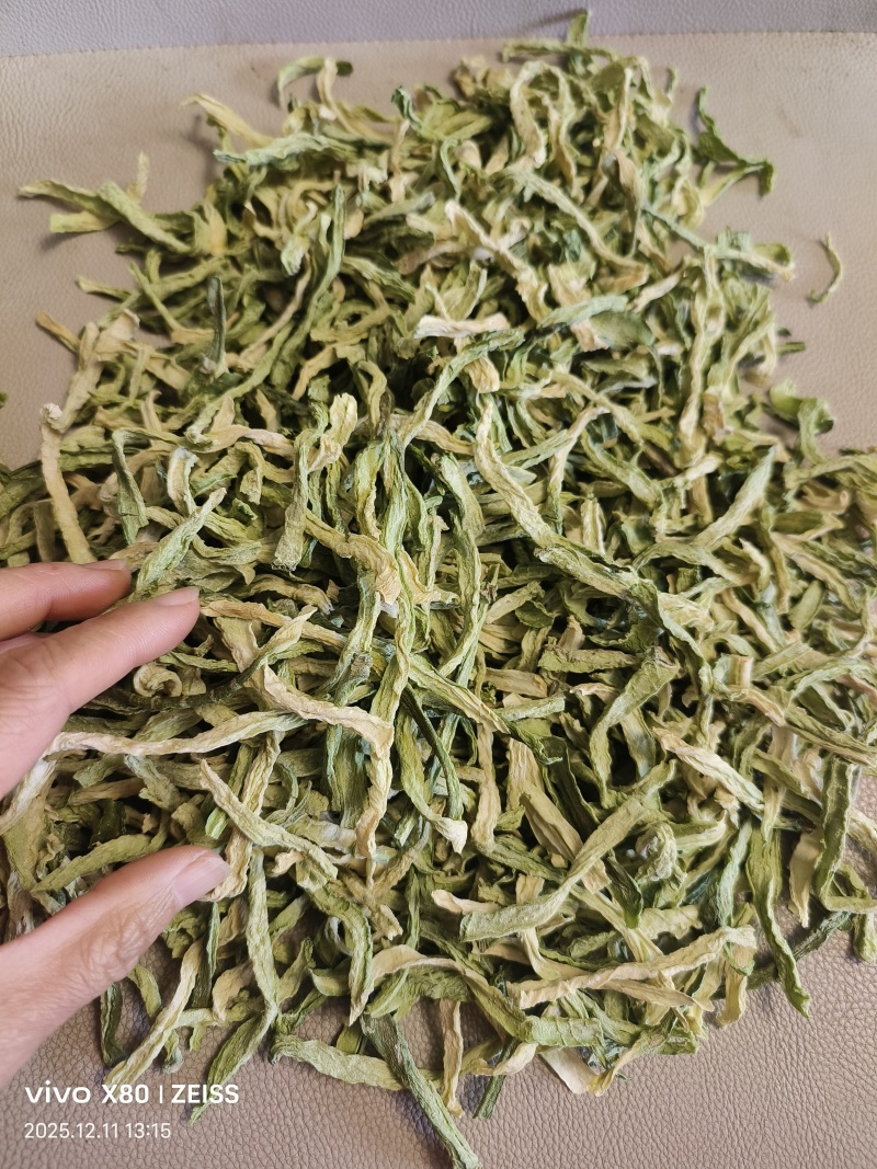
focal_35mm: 23
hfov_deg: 58.9
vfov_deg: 73.9
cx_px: 438
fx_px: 777
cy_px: 584
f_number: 1.75
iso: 829
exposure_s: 1/50
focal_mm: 5.5
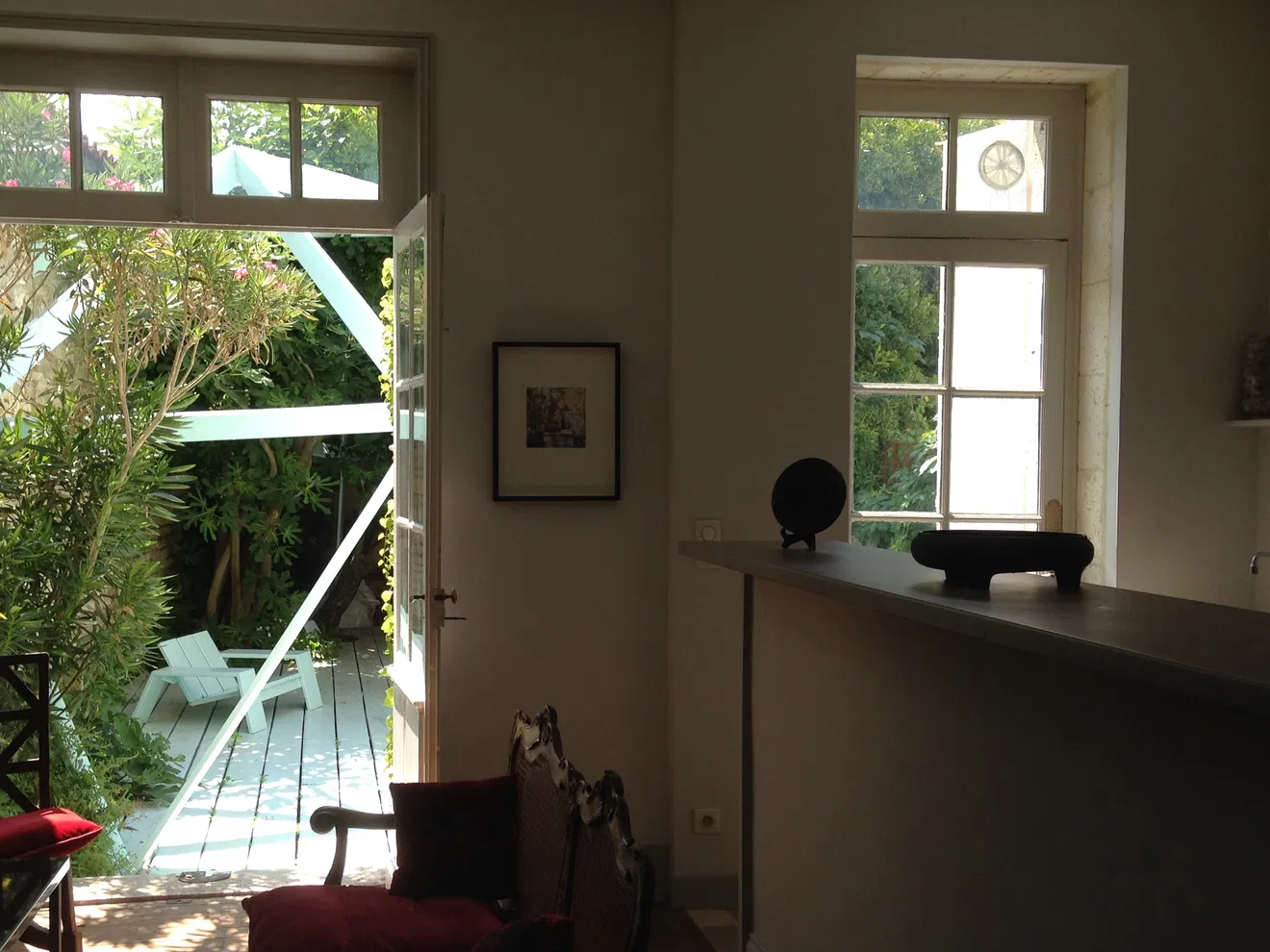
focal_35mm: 40
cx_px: 523
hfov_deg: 46.6
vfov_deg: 35.9
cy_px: 512
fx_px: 1468
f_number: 2.4
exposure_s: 1/308
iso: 50
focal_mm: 4.12
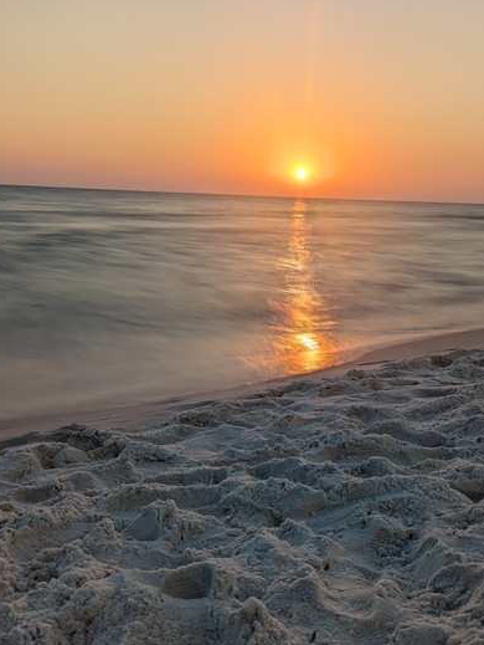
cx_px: 300
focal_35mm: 37
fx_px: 689
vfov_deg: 49.5
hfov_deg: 38.5
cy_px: 410
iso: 46
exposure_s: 1/1919
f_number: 1.85
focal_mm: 6.81
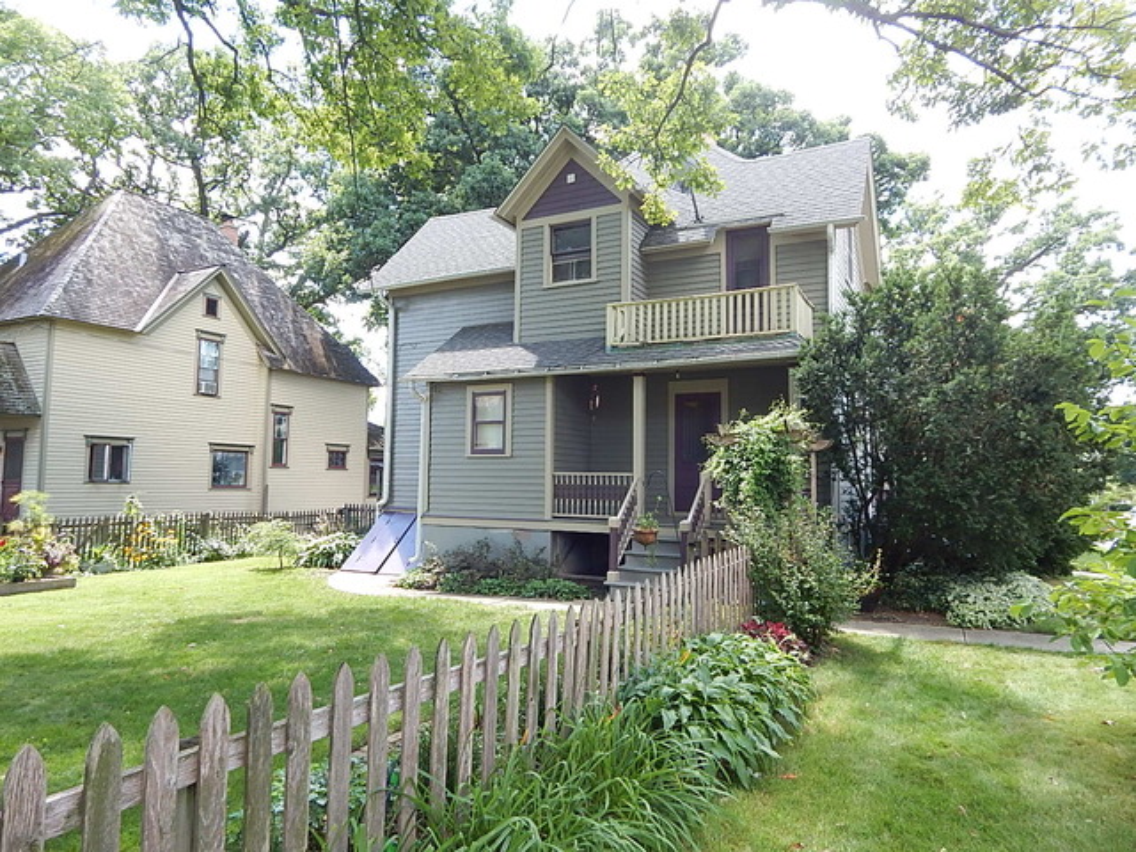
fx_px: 722
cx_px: 568
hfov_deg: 76.4
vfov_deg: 61.1
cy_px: 426
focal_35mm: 22
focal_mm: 4
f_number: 3
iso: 125
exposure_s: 1/100
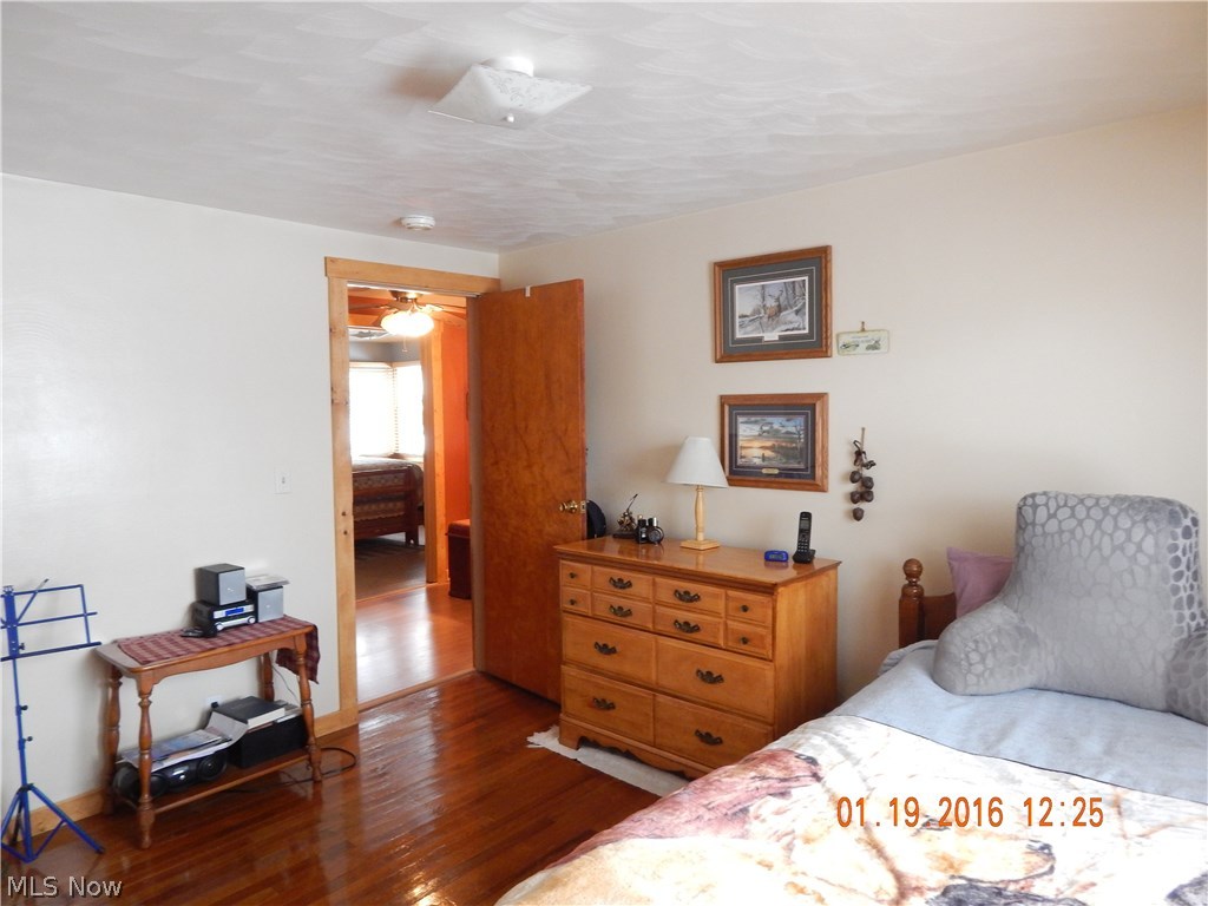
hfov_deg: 73.9
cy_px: 453
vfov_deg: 58.9
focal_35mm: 23
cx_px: 604
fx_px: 803
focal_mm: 4
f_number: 3
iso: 400
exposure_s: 1/25
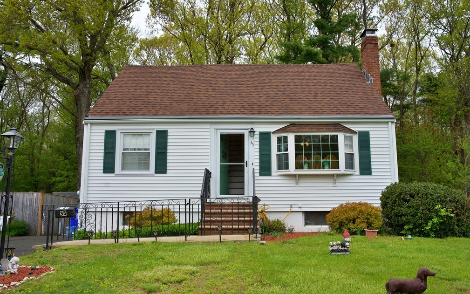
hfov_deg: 62.0
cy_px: 153
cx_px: 238
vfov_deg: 41.2
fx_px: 391
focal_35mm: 31
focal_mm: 29.5
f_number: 8
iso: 640
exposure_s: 1/500
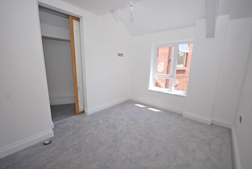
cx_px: 126
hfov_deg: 100.3
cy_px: 84
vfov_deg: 77.5
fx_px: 105
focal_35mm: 15
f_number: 4.5
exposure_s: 1/200
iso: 160
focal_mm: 10
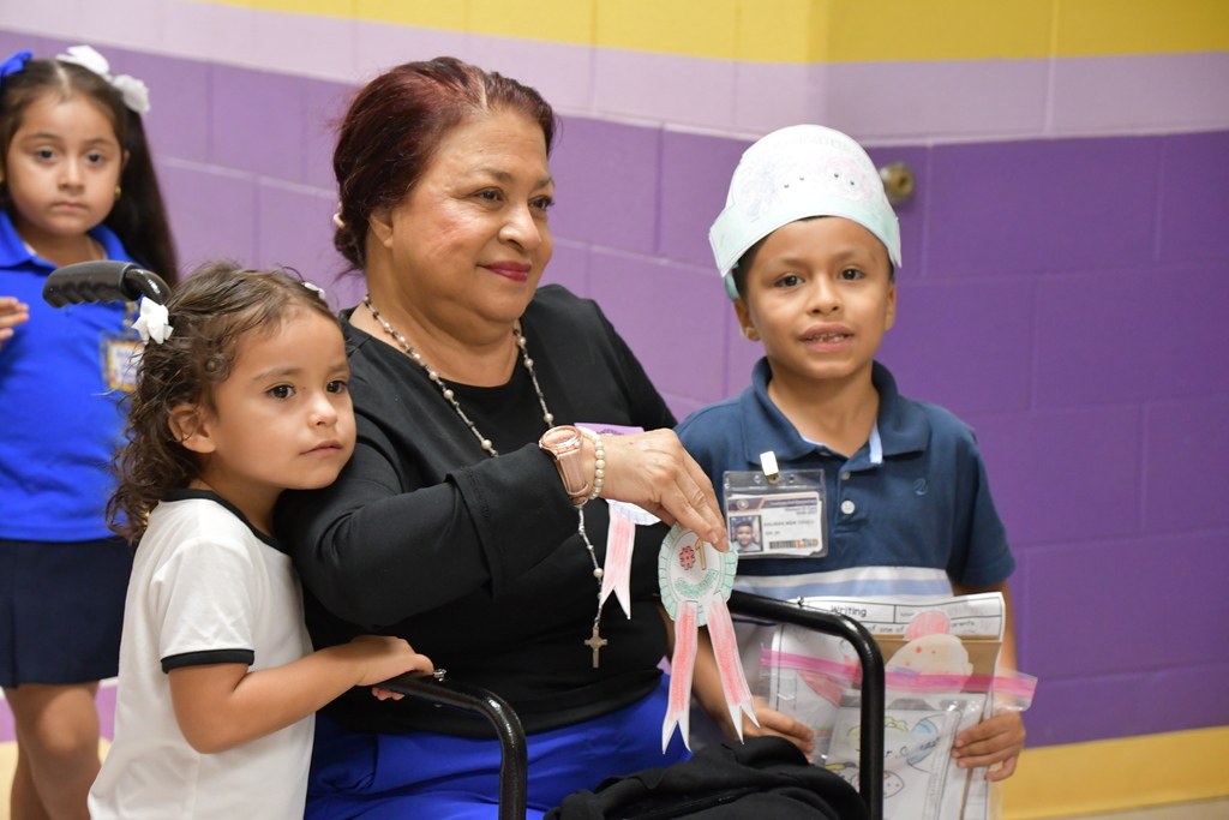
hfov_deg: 19.5
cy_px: 410
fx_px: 3585
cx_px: 614
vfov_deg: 13.0
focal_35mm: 105
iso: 2500
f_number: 5
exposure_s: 1/50
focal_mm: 70
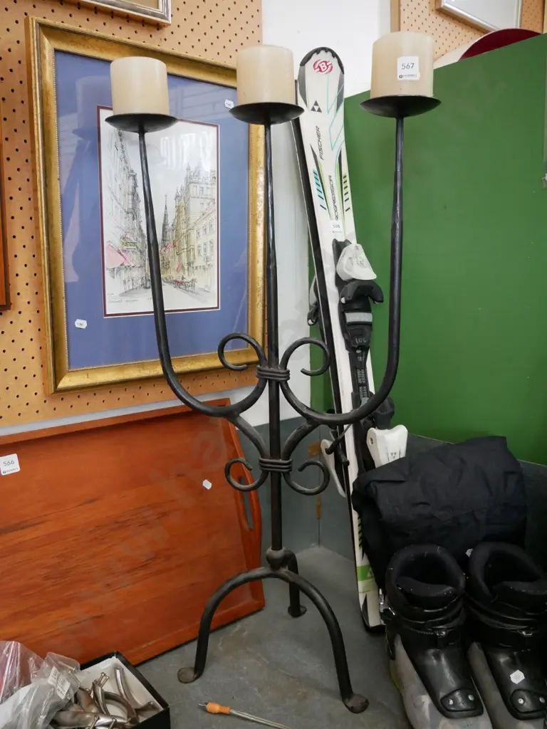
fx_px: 632
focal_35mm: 30
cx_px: 274
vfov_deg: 60.0
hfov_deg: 46.8
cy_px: 364
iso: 2000
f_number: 4
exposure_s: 1/60
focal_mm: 15
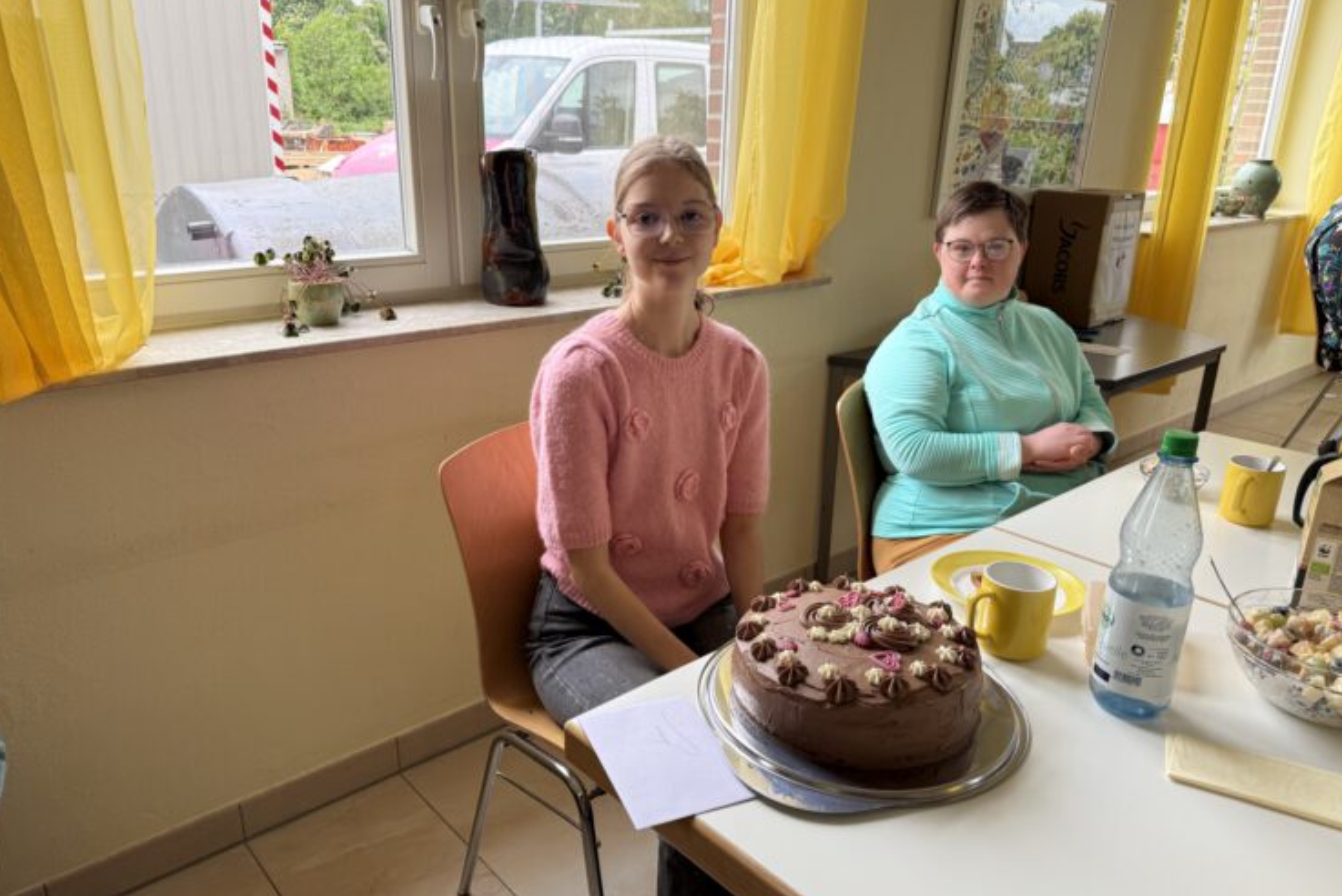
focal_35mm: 26
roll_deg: -0.9
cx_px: 676
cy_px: 475
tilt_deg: -20.3
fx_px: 970
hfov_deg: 69.4
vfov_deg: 49.6
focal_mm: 6.76
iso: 100
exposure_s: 1/236
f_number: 1.78
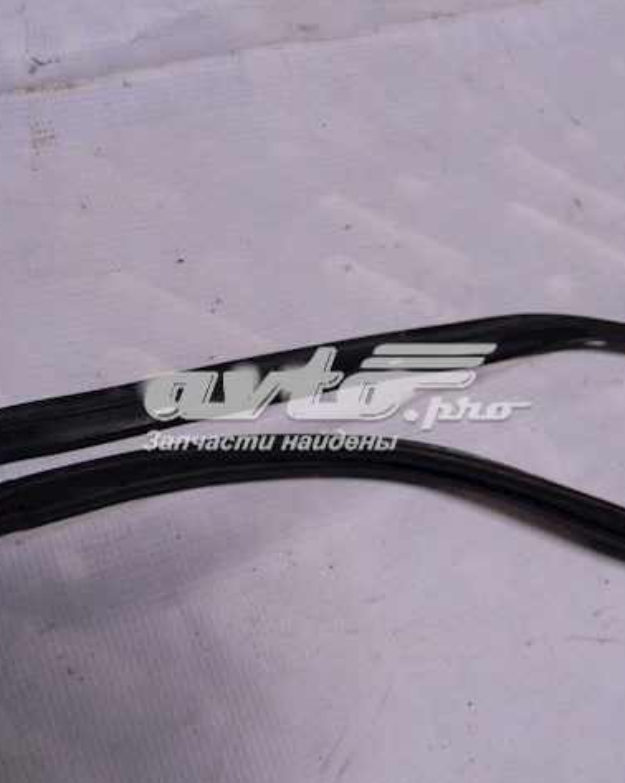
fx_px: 856
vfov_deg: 49.1
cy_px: 394
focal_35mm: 37
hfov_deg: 40.1
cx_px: 332
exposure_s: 1/48
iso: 400
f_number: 3.5
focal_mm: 5
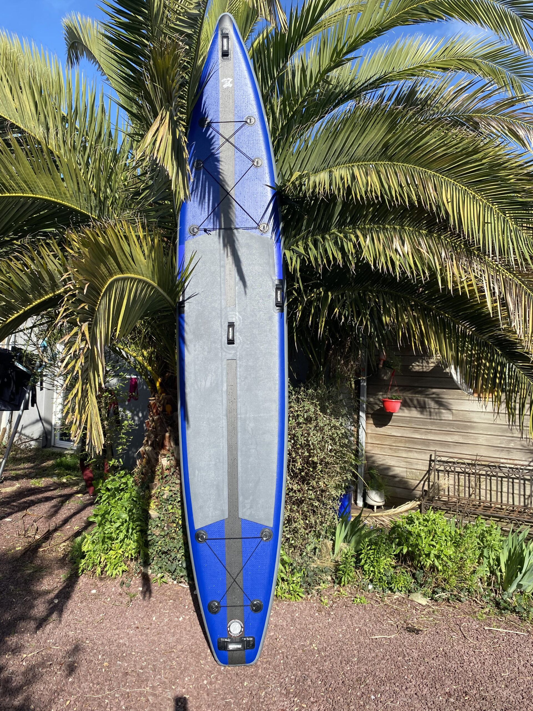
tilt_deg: +2.0
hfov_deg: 53.1
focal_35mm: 26
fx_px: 534
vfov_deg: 67.3
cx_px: 266
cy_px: 356
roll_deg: -1.5
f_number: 1.8
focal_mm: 4.25
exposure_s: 1/1608
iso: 32
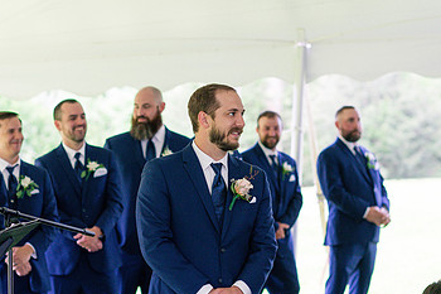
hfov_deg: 14.6
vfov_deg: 9.7
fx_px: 1726
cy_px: 133
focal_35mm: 141
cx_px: 256
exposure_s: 1/500
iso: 500
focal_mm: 85
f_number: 3.2
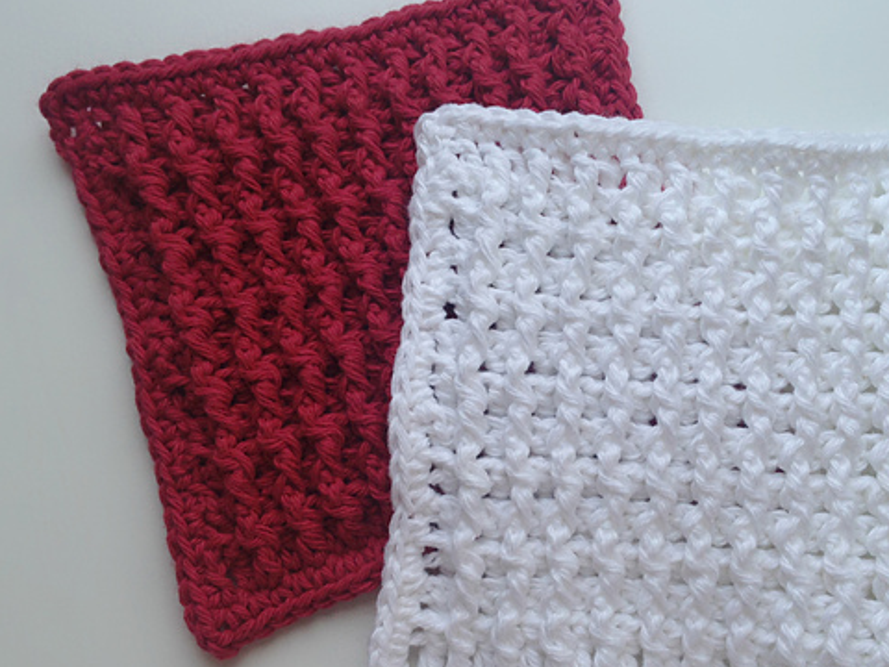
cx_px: 532
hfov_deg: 42.7
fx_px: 1130
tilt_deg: -79.9
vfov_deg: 32.8
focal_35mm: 44
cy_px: 382
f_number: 2.4
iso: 50
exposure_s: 1/40
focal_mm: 4.12
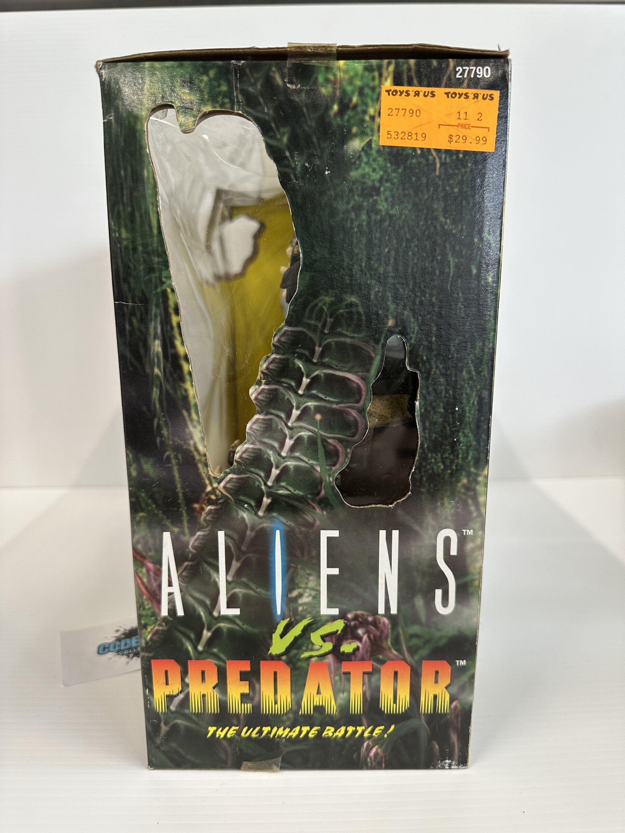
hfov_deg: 56.8
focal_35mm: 24
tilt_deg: -12.0
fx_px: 578
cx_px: 312
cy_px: 416
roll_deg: +0.7
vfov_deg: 71.6
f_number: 1.78
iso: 160
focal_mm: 6.86
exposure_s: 1/121
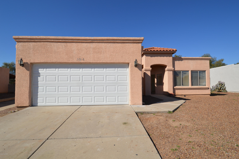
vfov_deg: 71.9
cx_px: 120
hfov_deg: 95.0
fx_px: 109
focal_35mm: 16
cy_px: 80
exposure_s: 1/200
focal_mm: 11
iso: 100
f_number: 11
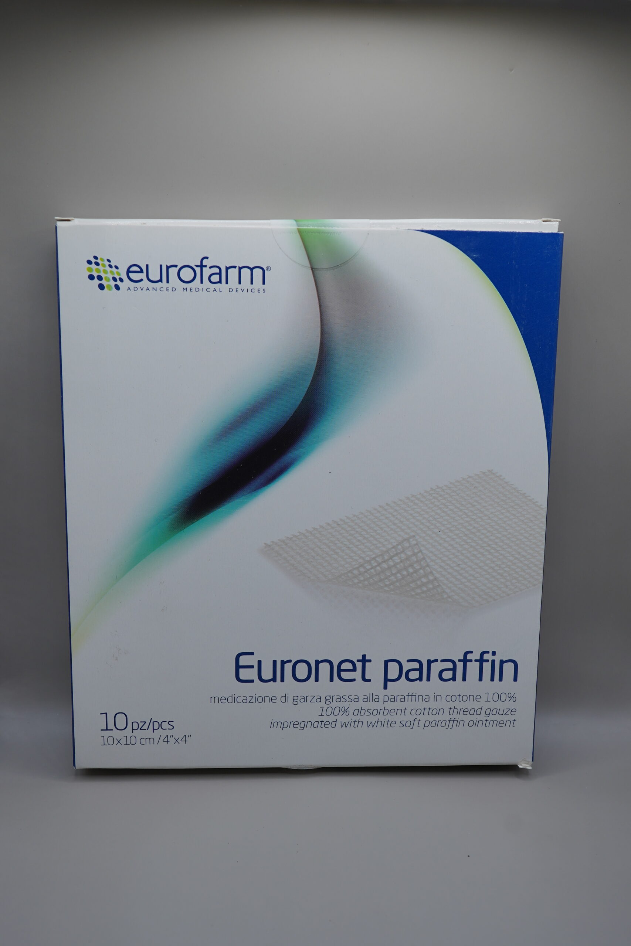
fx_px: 946
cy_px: 473
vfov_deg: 53.1
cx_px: 316
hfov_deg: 36.9
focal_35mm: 36
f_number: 6.3
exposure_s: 1/100
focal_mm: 24
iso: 100
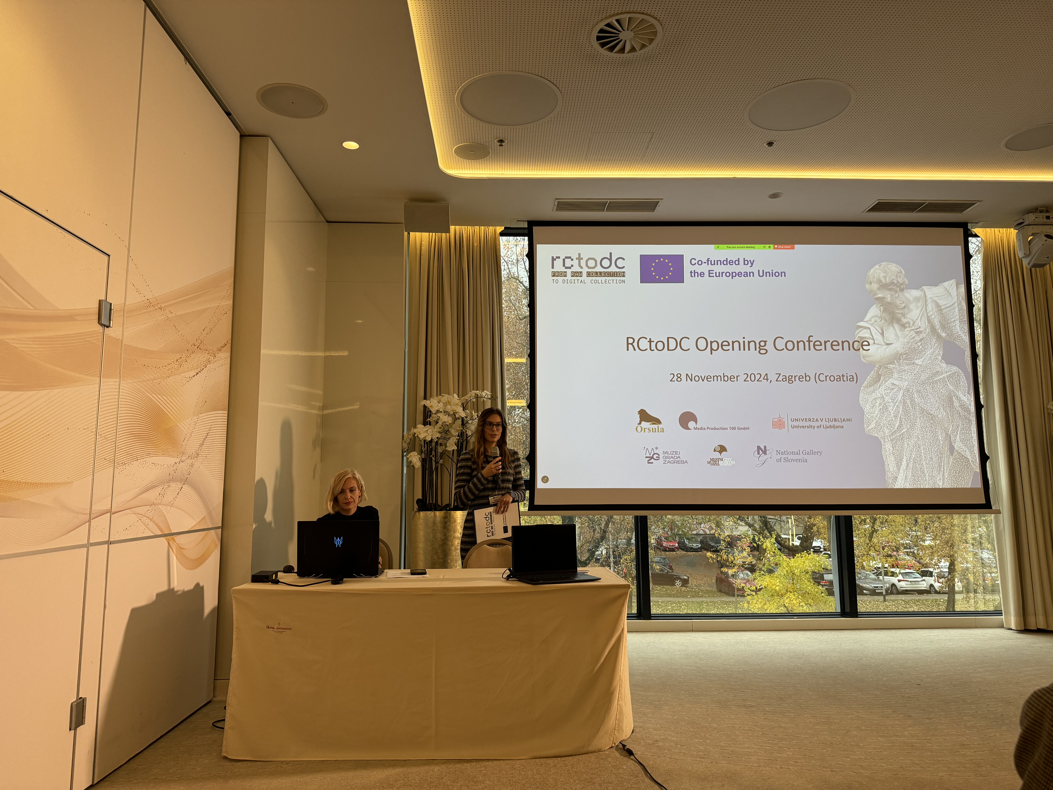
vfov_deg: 56.8
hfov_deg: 71.6
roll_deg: +0.6
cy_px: 395
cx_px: 526
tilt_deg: +7.1
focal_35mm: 24
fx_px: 730
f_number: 1.78
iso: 200
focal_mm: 6.76
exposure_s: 1/115
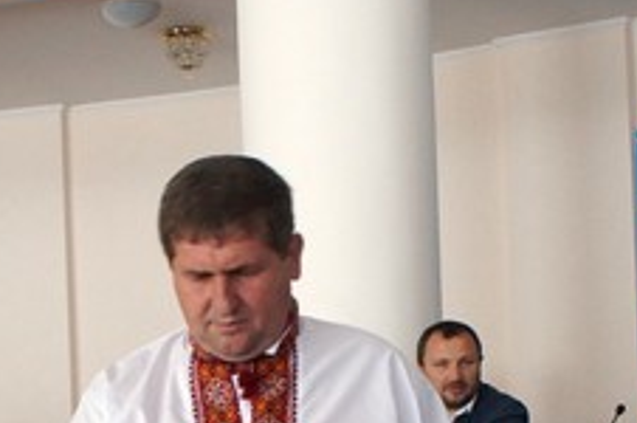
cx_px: 130
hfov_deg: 21.7
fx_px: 1643
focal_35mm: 93
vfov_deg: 14.1
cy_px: 529
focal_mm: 20
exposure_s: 1/60
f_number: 6.3
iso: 1250
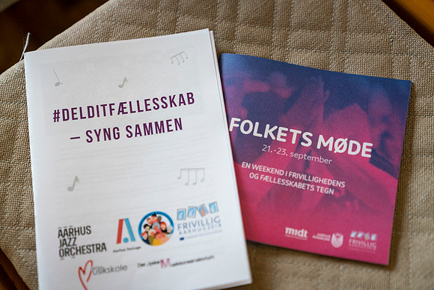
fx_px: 844
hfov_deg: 28.8
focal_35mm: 70
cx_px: 217
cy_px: 145
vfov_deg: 19.5
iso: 1250
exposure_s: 1/320
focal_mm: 70
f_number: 2.8
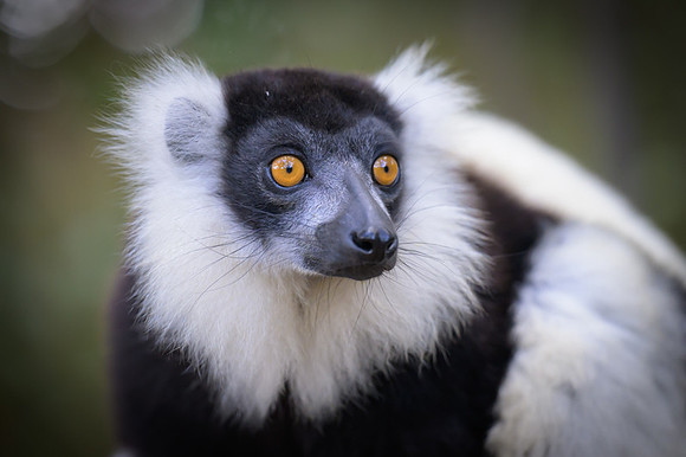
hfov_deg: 10.3
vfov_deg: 6.9
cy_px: 228
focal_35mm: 200
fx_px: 3809
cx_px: 343
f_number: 4
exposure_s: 1/500
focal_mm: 200
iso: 2500
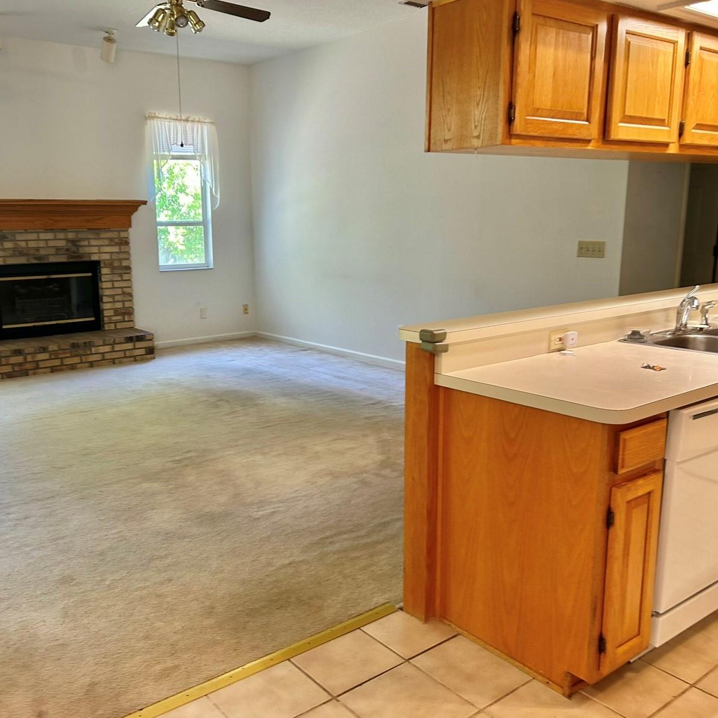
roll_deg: +1.6
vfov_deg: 52.5
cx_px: 299
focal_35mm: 31
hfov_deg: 52.3
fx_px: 727
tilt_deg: -8.5
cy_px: 358
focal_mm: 5.7
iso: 100
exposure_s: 1/60
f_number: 1.5
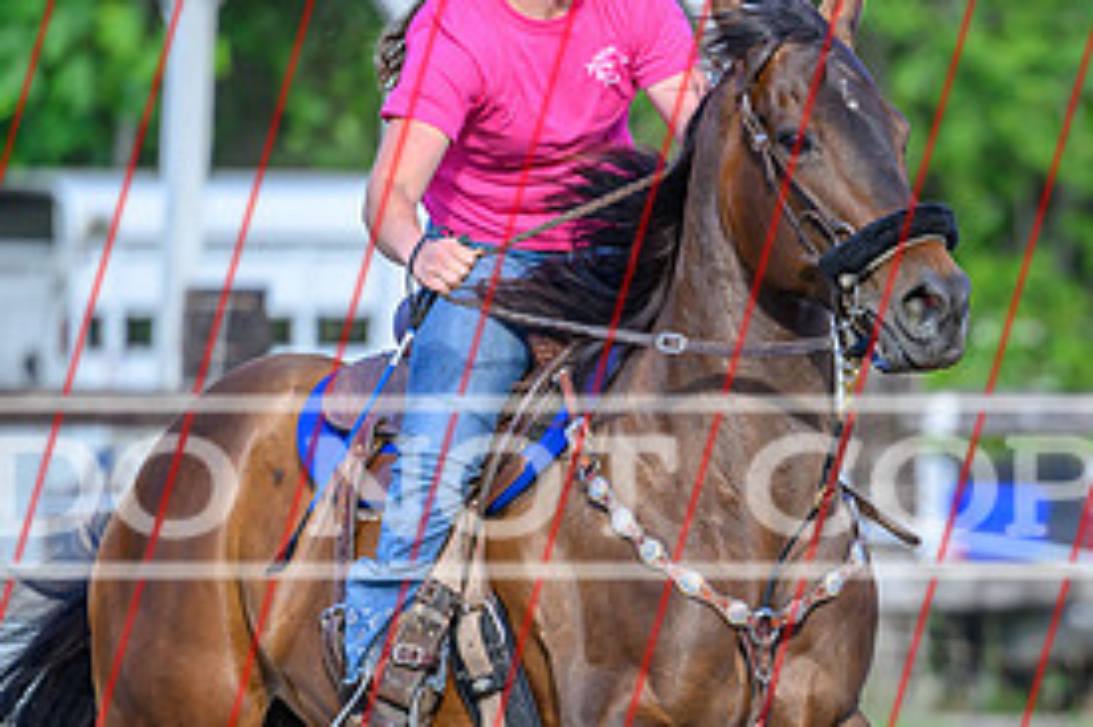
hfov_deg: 3.9
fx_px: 16172
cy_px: 524
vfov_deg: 2.6
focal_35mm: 533
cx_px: 803
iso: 640
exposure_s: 1/2500
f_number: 2.8
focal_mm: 195
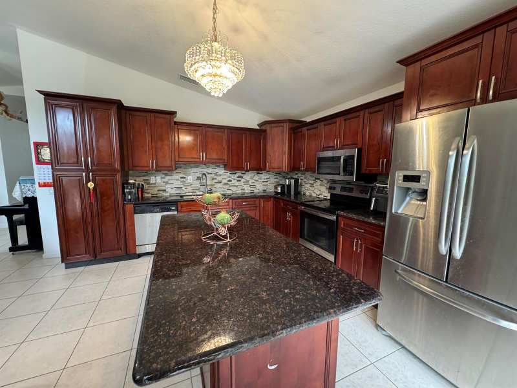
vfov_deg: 85.7
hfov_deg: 102.1
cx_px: 258
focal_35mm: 14
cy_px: 194
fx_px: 209
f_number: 2.2
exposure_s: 1/60
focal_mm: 2.22
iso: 320
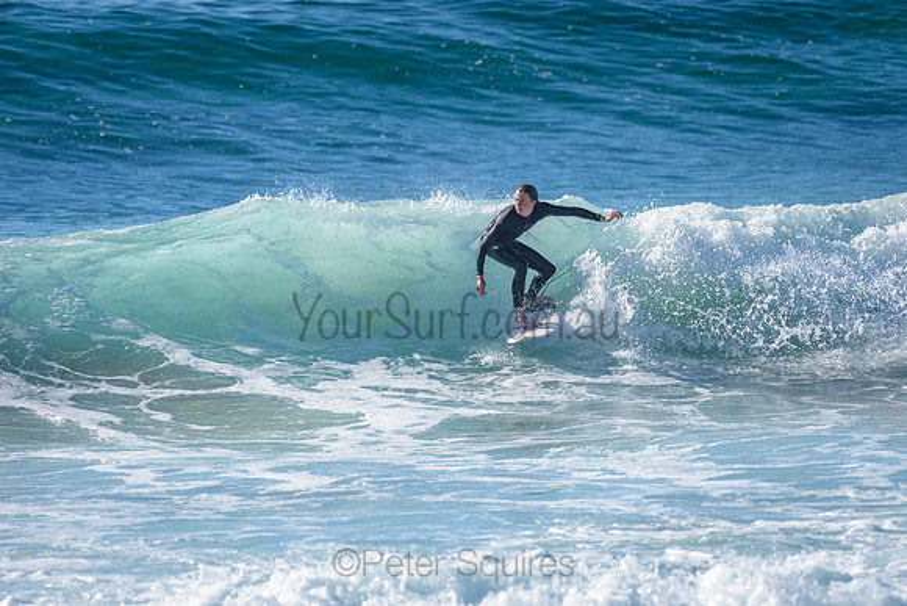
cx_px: 556
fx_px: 15442
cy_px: 239
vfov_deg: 2.2
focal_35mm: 613
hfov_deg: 3.4
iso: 200
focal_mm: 500
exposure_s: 1/2000
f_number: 5.6
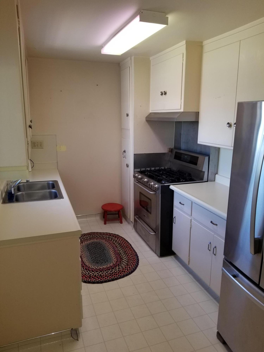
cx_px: 132
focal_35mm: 26
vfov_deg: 67.3
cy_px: 176
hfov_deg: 53.1
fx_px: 264
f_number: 1.7
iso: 80
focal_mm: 4.25
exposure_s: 1/60
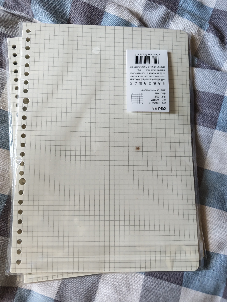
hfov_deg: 58.9
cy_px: 151
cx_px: 114
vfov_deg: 73.9
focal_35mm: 23
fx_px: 201
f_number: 1.6
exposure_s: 1/100
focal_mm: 6.55
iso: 640
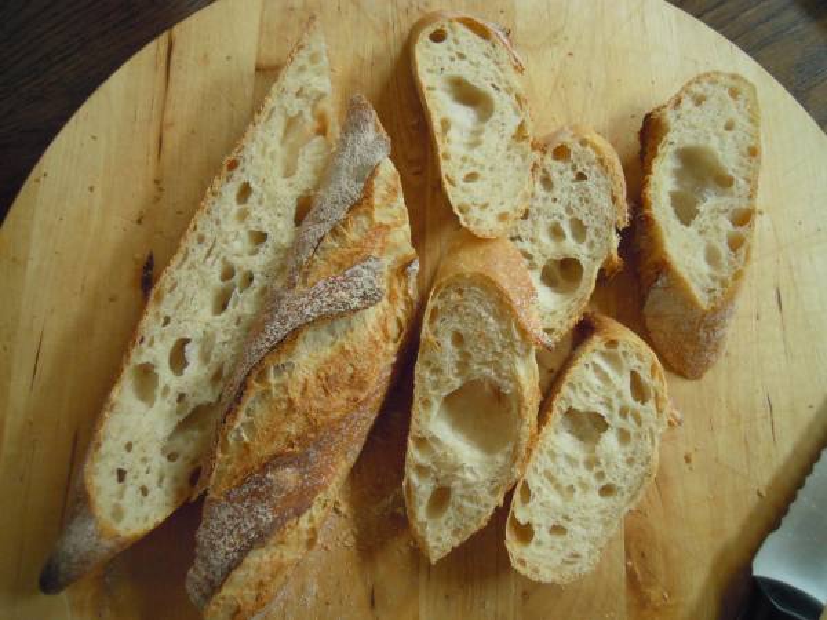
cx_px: 414
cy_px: 310
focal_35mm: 28
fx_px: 669
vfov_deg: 49.7
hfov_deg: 63.4
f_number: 2.7
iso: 500
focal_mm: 5
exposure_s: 1/60
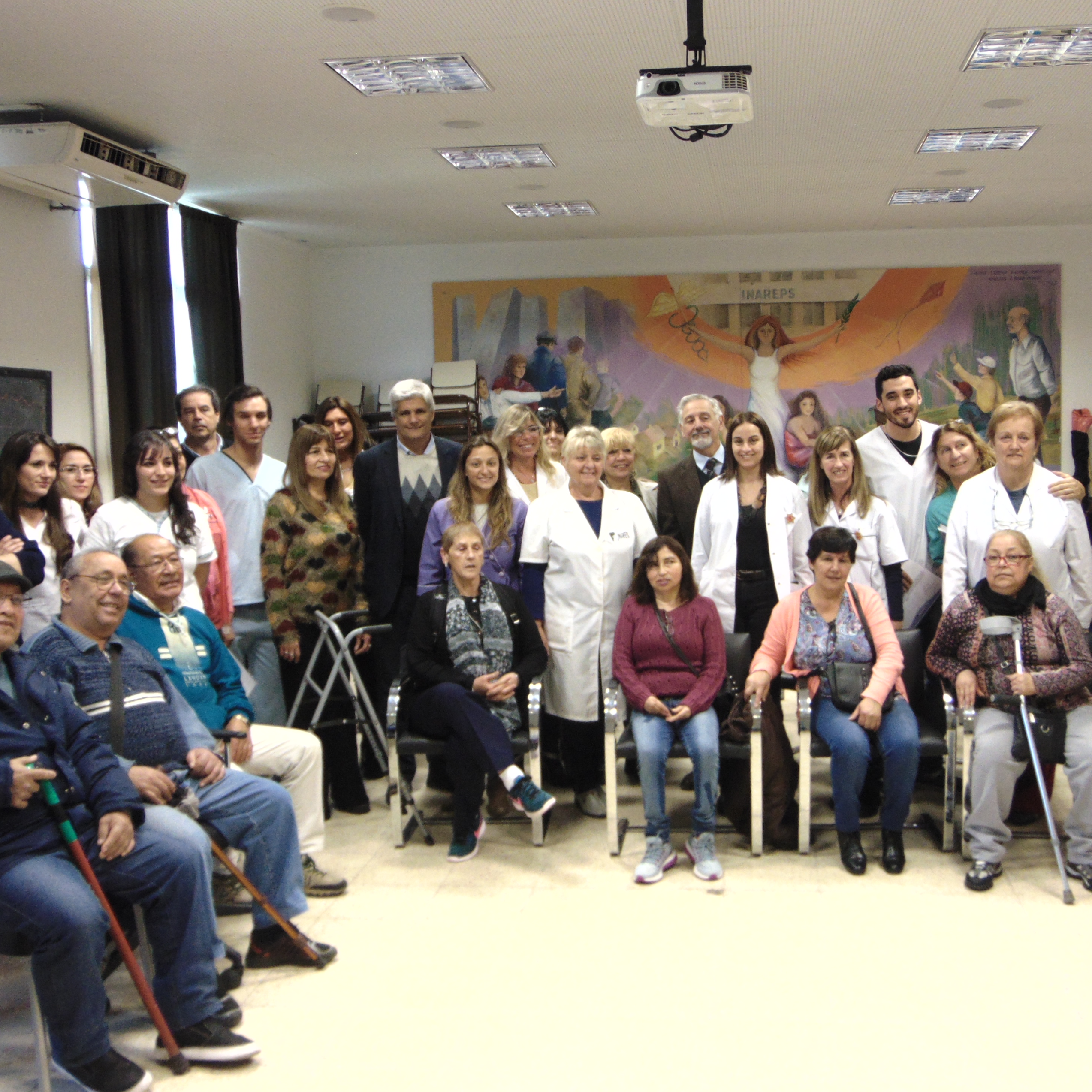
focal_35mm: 38
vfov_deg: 43.9
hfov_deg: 43.7
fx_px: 1356
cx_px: 649
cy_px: 540
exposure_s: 1/30
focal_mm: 5.4
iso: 160
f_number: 3.1
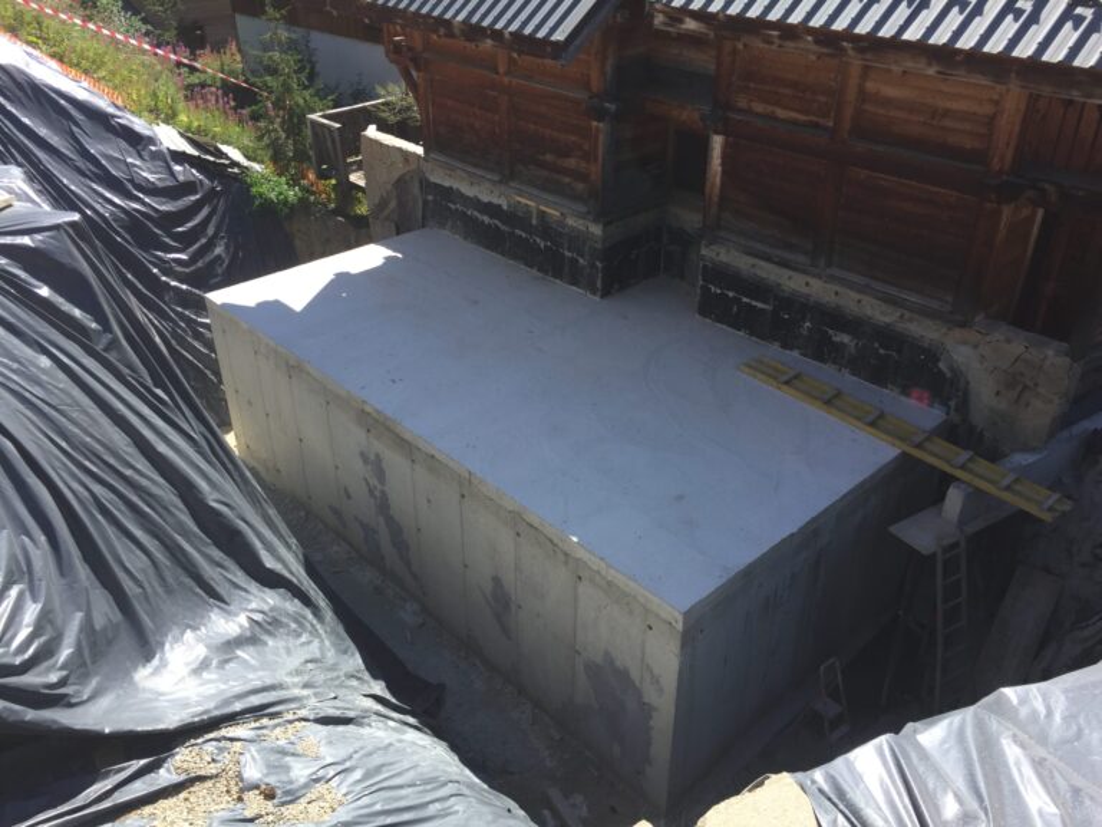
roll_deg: +1.0
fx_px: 923
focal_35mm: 29
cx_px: 551
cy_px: 414
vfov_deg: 48.2
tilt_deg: -32.2
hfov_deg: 61.7
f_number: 2.2
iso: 32
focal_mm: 4.15
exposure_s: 1/898
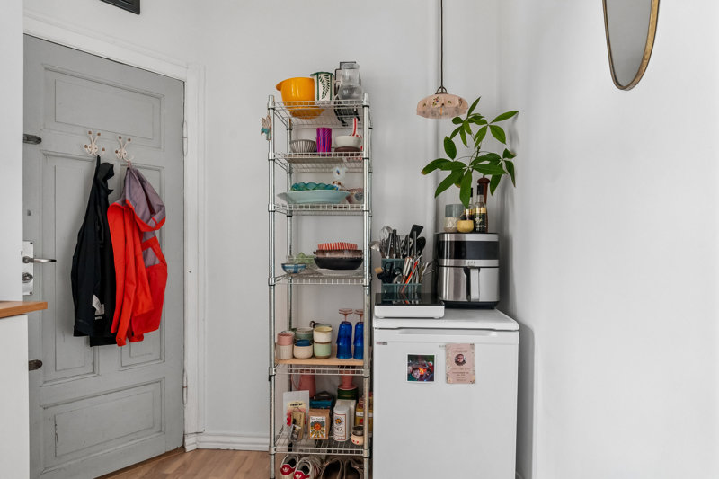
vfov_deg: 63.2
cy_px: 240
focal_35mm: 20
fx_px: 389
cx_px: 360
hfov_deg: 85.4
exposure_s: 2.5
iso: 400
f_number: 10
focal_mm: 13
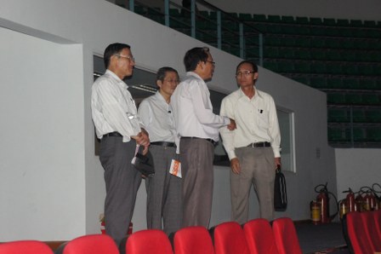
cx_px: 190
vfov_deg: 16.5
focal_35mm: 82
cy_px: 127
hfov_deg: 24.6
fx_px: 872
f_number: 5.6
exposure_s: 1/100
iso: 1600
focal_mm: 55
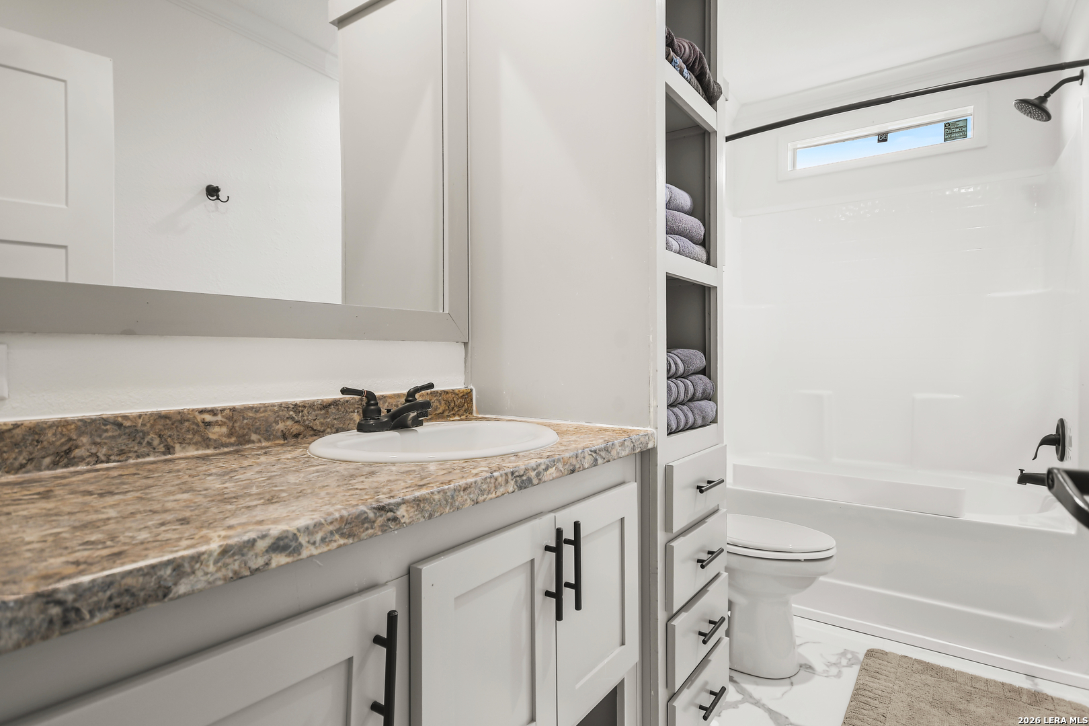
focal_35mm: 20
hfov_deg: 85.4
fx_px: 590
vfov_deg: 63.2
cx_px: 544
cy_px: 363
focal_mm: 13
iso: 125
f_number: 5
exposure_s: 1/1.25
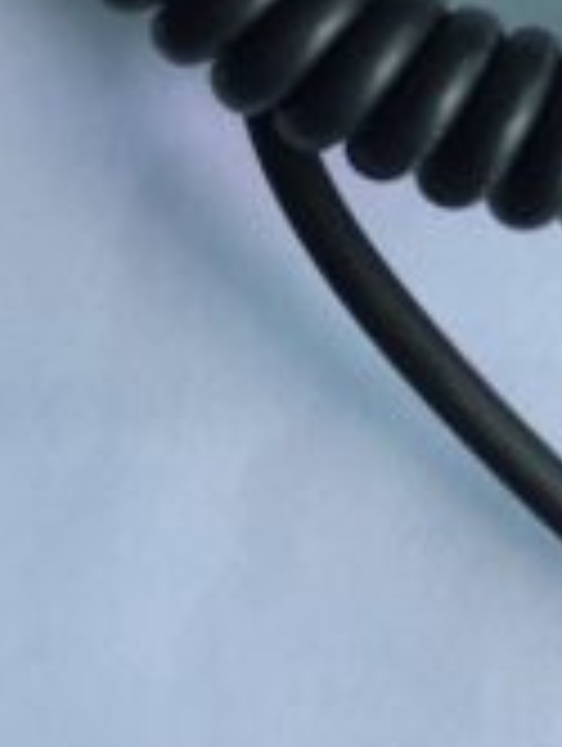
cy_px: -270
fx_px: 2159
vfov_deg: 18.1
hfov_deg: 13.8
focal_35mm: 100
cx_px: 890
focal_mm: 4.15
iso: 50
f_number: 2.2
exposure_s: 1/120
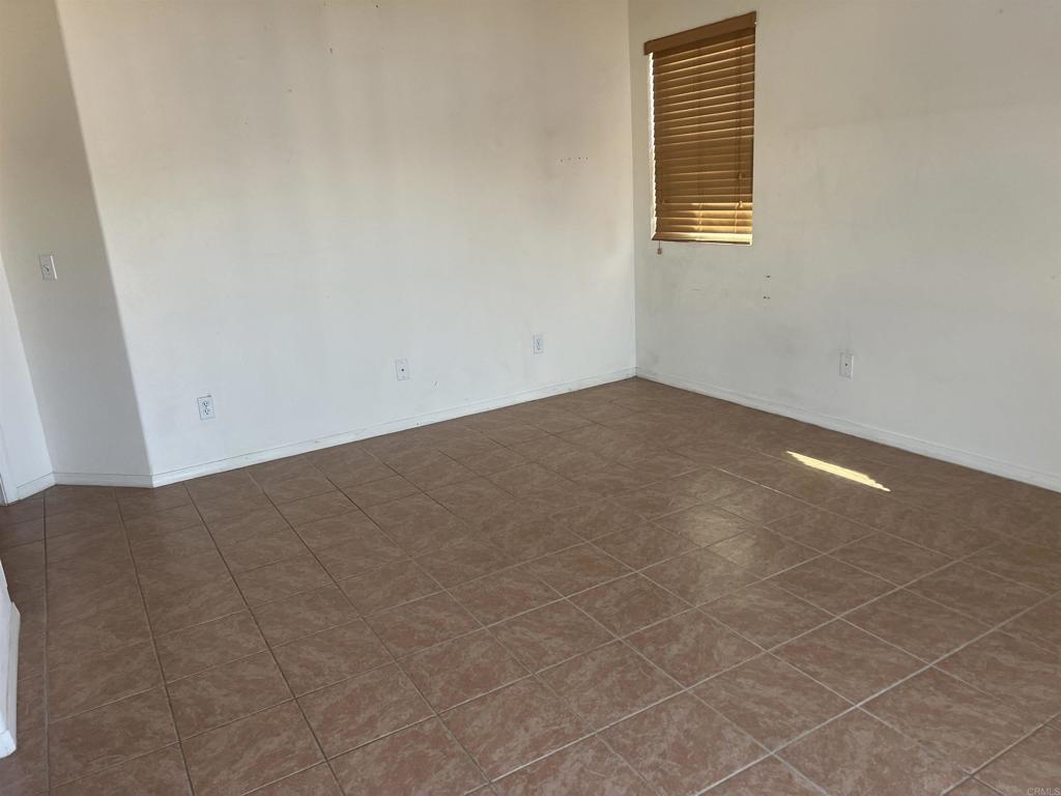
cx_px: 530
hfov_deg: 67.3
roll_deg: +4.7
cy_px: 398
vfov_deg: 53.1
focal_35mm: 26
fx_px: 797
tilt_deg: -14.1
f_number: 1.5
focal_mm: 5.7
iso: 100
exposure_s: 1/121
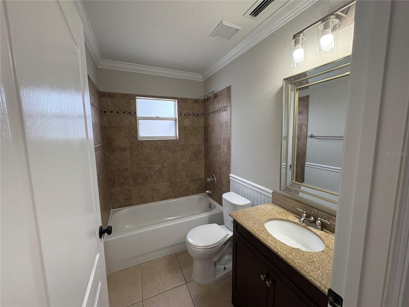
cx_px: 204
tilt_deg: -5.1
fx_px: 165
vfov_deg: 85.7
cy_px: 154
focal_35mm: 14
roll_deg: +0.7
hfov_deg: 102.1
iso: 200
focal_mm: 2.22
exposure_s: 1/120
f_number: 2.2
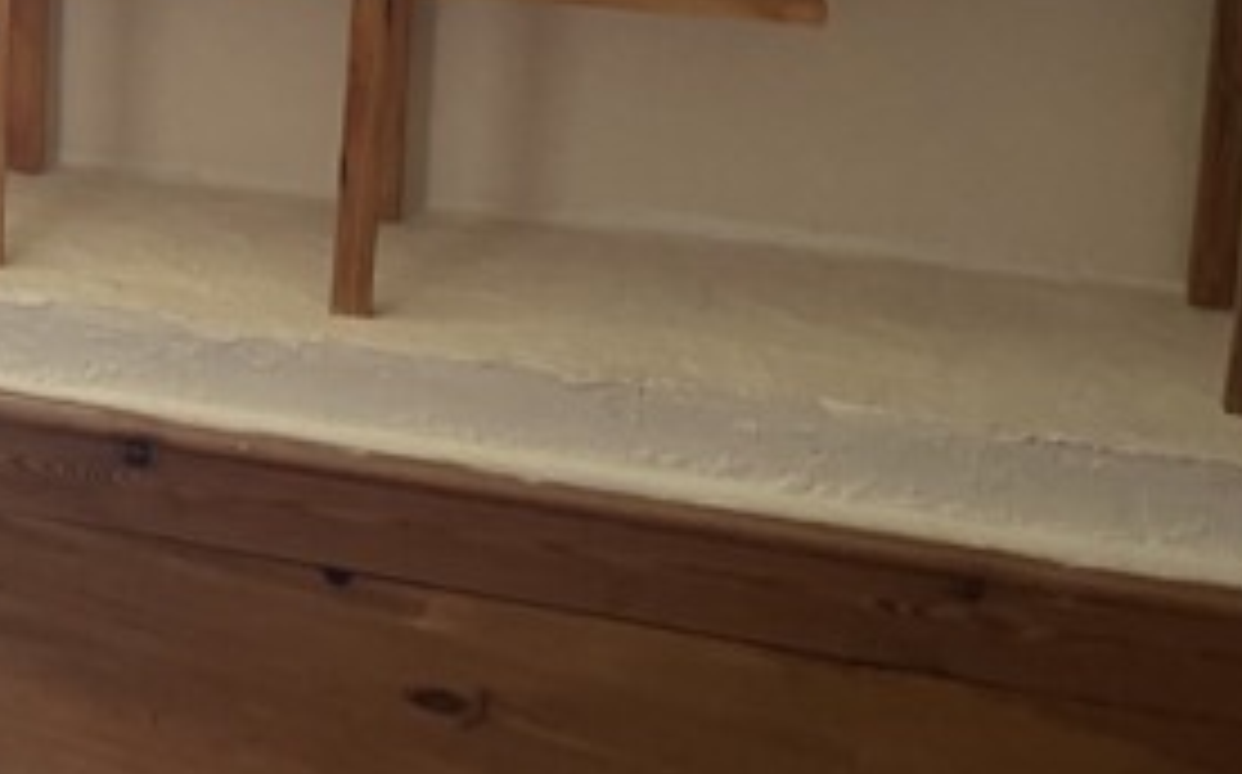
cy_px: -288
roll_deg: -0.9
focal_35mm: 80
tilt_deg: -11.4
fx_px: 2706
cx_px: -274
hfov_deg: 23.5
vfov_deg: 15.4
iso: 160
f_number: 1.6
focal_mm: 5.1
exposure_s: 1/60
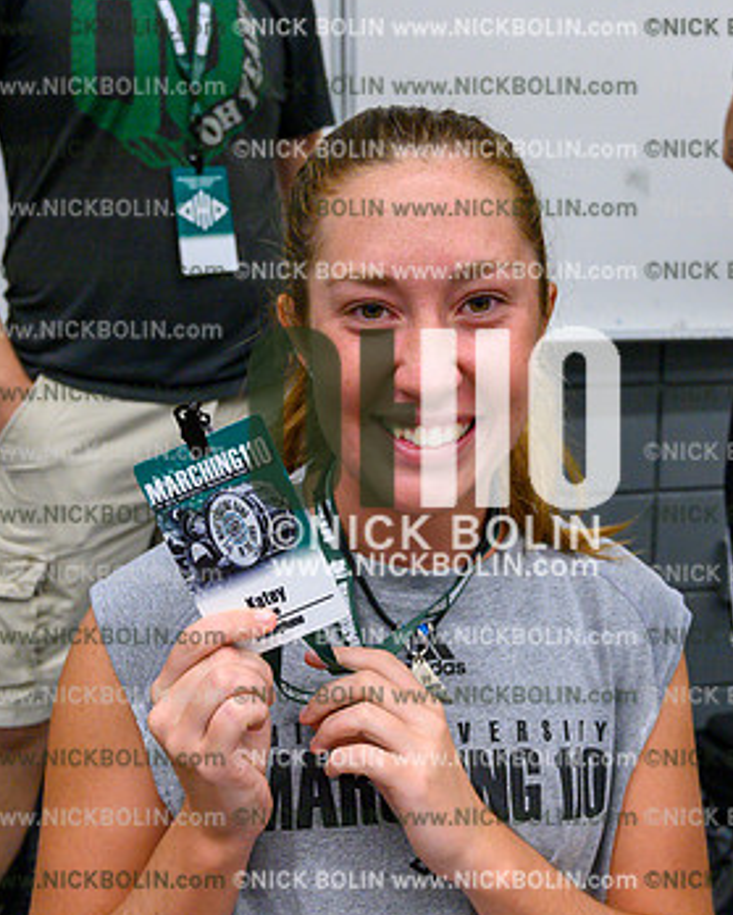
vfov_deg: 37.3
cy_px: 452
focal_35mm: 50
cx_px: 433
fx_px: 1354
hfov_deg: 30.2
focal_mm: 32
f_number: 5.6
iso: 6400
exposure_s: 1/250
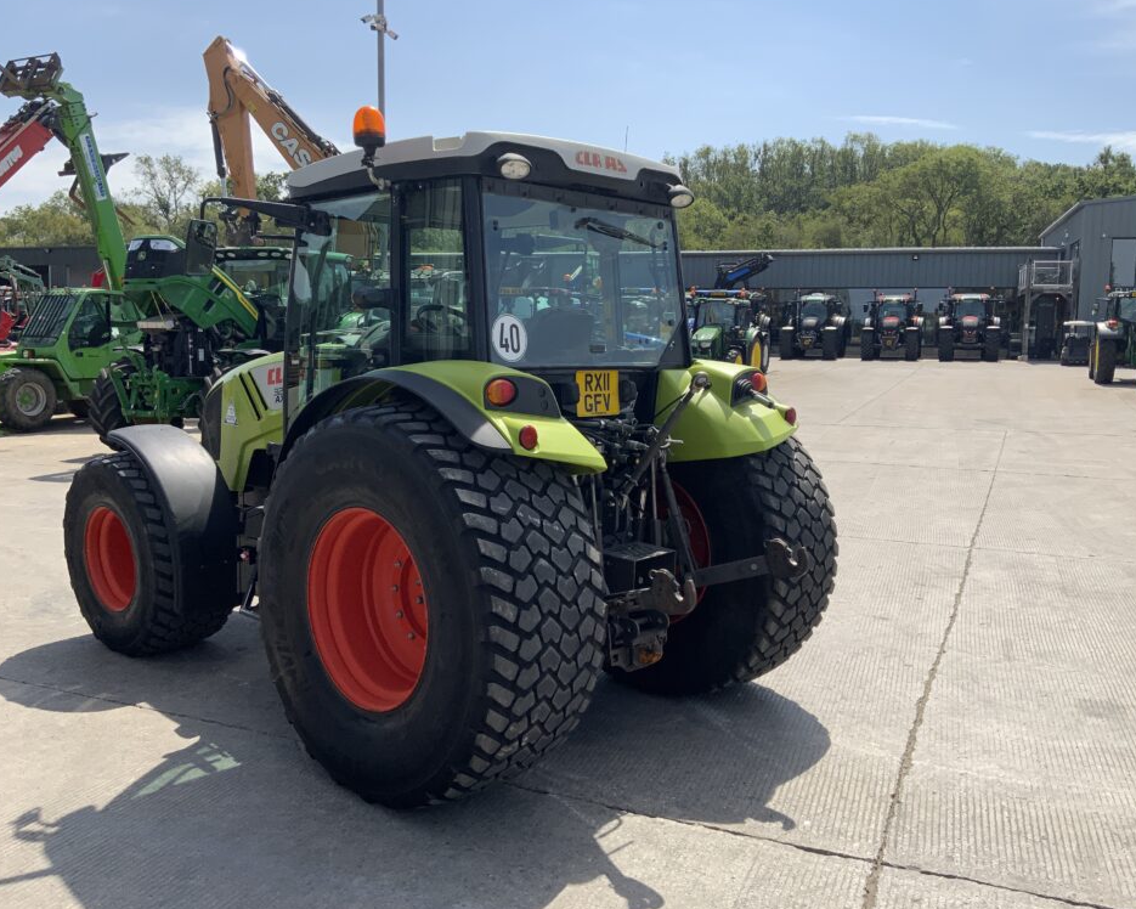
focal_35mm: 31
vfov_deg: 47.1
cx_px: 569
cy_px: 448
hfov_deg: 57.2
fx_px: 1042
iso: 16
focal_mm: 3
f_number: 1.8
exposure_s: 1/1912
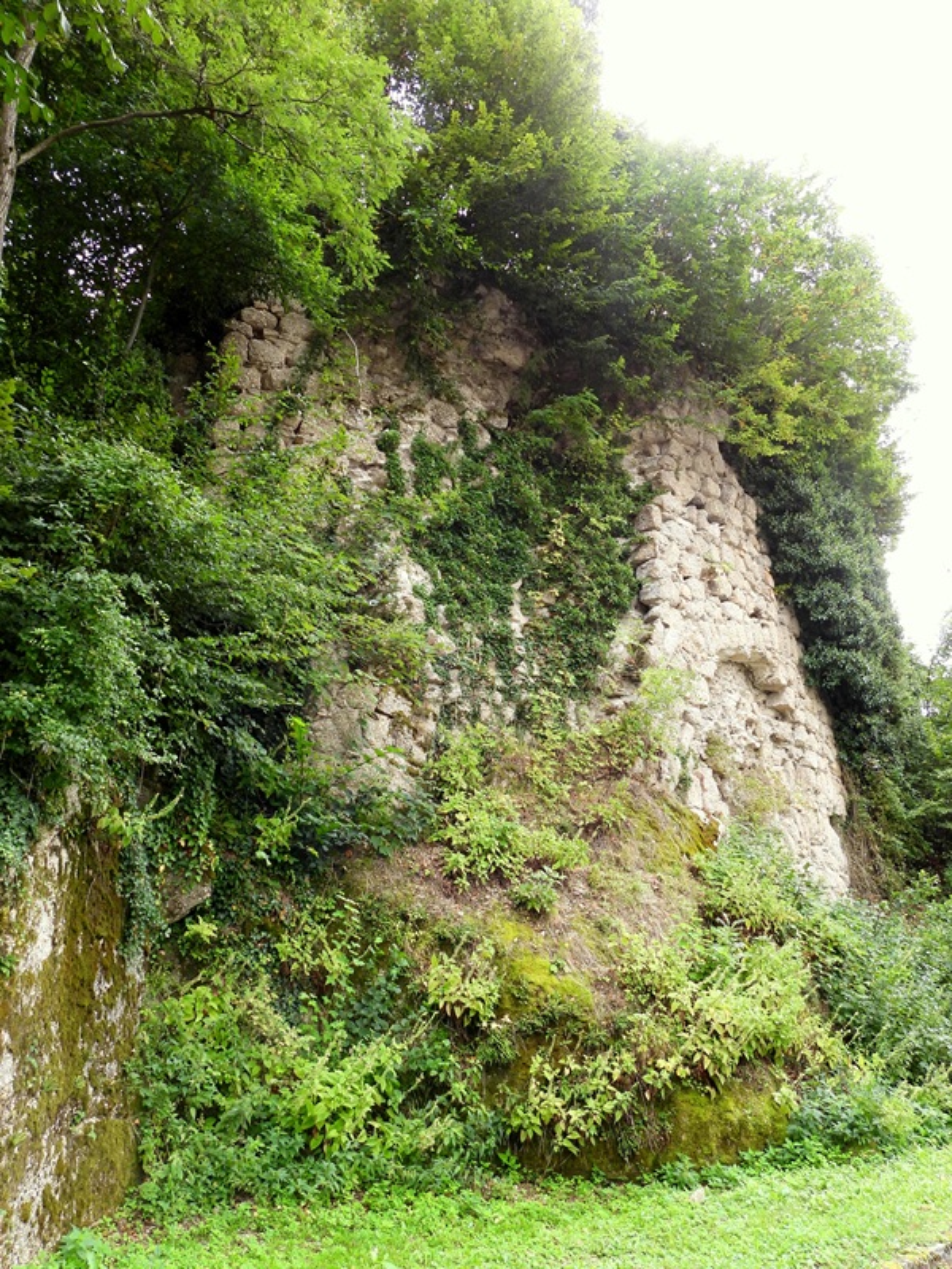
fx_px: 1027
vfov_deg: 63.4
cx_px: 476
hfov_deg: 49.7
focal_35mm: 28
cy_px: 634
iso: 100
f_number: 2.8
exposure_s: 1/125
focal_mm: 5
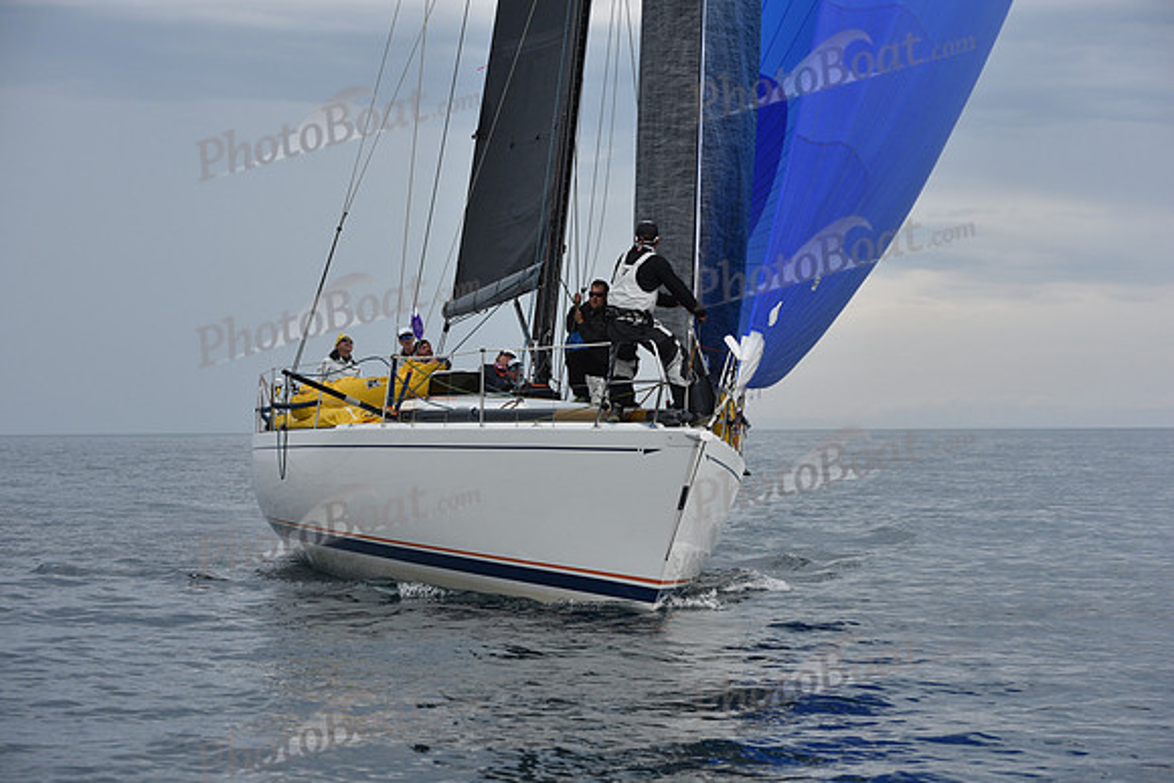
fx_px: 3262
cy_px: 392
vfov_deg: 13.7
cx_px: 587
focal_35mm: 100
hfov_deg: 20.4
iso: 250
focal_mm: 100
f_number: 5.6
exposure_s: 1/800
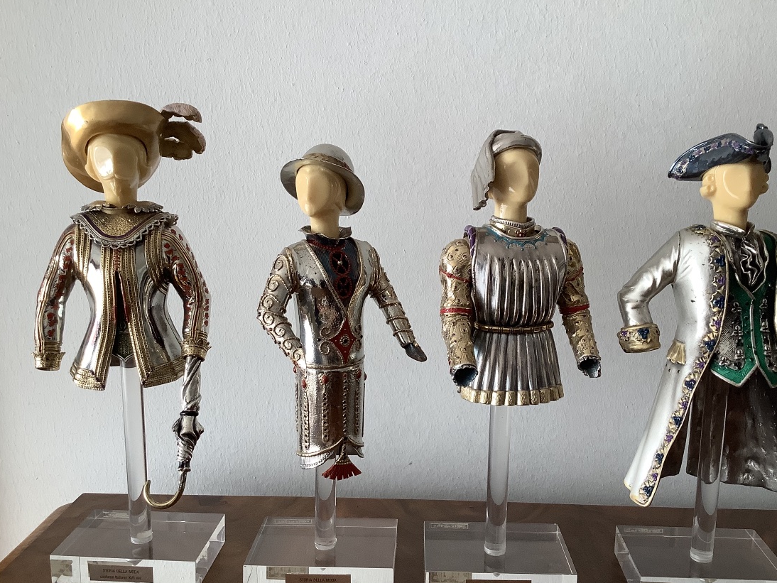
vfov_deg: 41.8
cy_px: 311
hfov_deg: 53.9
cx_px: 408
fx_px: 763
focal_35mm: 34
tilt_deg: -12.5
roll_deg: -0.1
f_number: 2.4
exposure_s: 1/100
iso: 80
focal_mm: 3.3
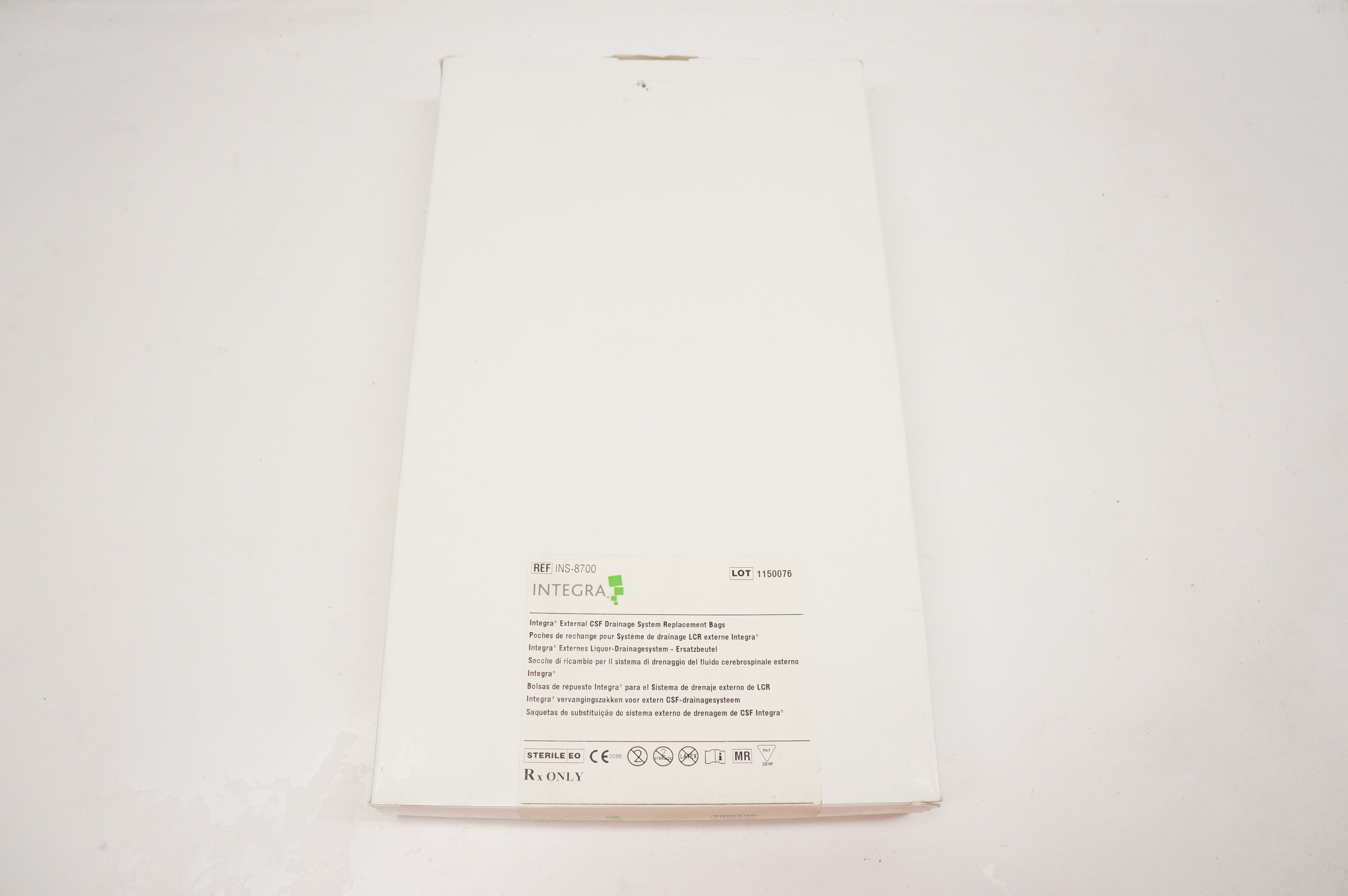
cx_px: 674
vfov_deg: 47.8
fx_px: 1010
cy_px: 448
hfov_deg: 67.4
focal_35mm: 27
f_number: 7.1
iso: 800
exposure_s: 1/125
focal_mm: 18
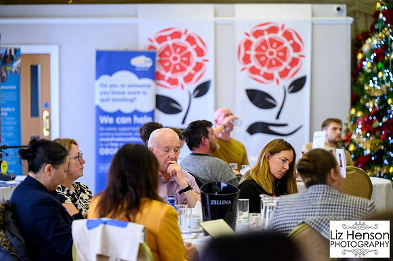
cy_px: 130
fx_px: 1390
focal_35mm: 127
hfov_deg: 16.1
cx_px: 196
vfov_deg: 10.7
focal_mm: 125
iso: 6400
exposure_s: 1/200
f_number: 2.8
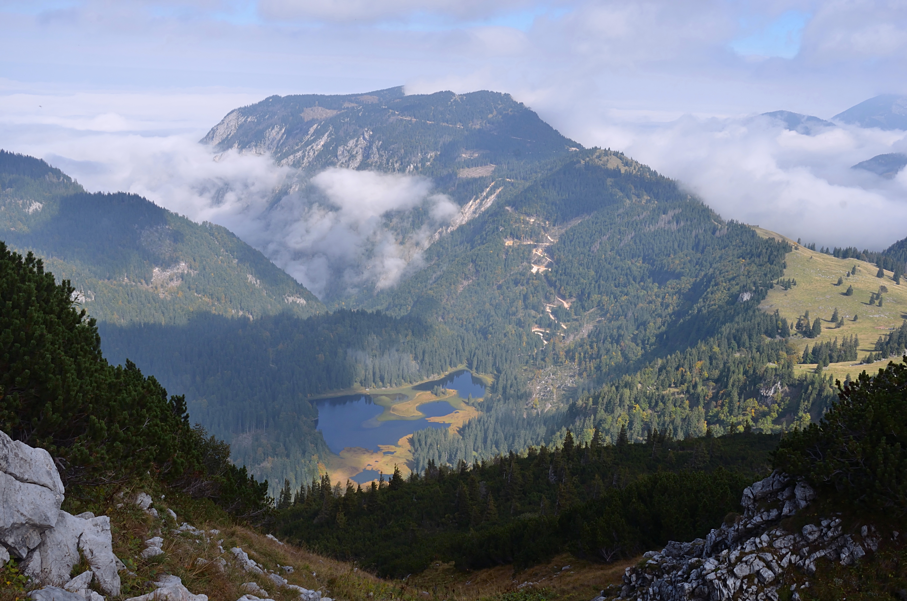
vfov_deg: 36.7
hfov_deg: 53.2
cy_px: 300
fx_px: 905
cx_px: 454
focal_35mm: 36
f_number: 14
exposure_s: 1/125
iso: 160
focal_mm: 24
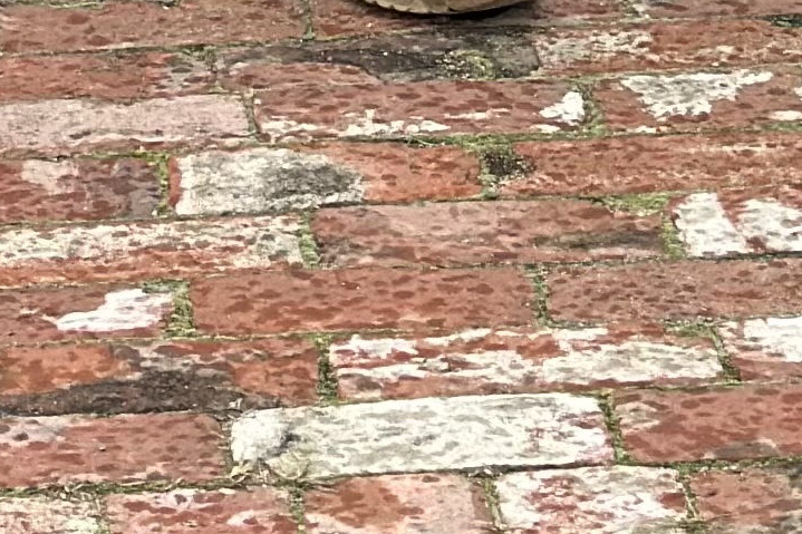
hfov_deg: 7.3
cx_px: 119
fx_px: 6236
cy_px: -1466
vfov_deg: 4.6
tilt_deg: -4.6
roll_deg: +3.3
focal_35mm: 280
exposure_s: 1/318
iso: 80
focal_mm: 6.86
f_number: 1.78
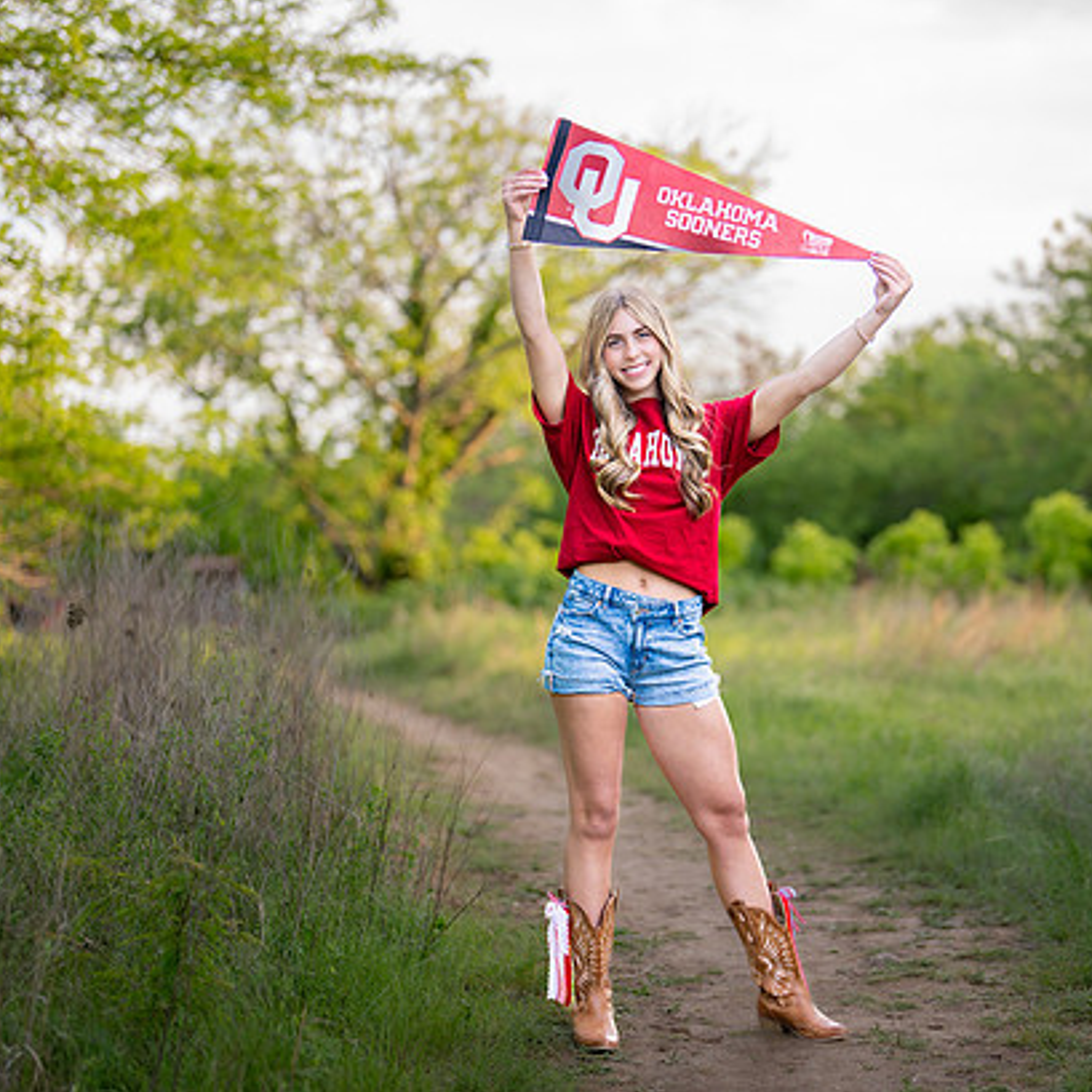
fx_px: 2677
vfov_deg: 23.1
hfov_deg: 23.0
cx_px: 677
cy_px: 574
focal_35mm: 75
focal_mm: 50
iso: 320
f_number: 1.2
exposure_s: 1/1250
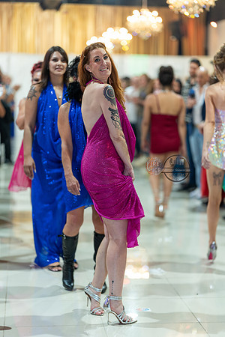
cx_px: 112
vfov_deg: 23.9
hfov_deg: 16.1
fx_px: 797
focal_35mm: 85
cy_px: 168
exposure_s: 1/160
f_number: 1.4
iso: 320
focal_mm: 85
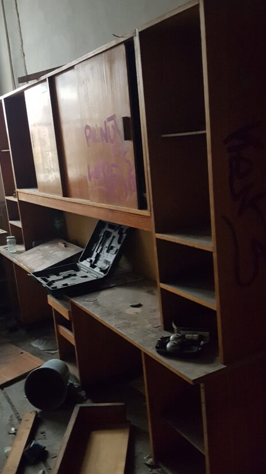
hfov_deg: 33.5
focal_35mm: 35
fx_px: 439
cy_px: 222
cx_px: 97
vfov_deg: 56.6
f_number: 1.7
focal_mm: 4.2
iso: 800
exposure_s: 1/25
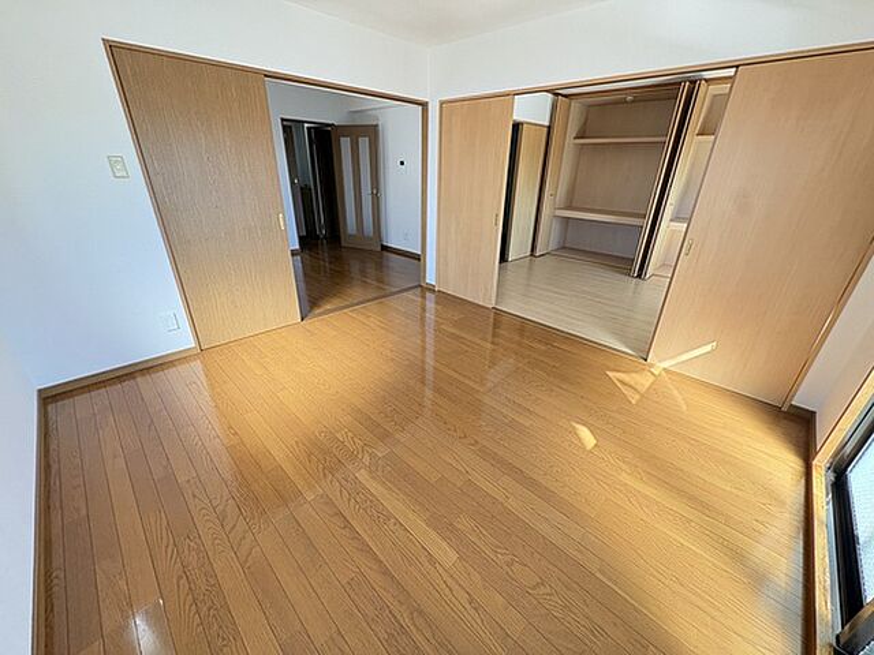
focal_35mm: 14
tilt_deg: -23.3
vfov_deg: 85.7
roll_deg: -1.4
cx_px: 437
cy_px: 328
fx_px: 353
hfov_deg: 102.1
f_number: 2.2
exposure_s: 1/99
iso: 160
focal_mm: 2.22
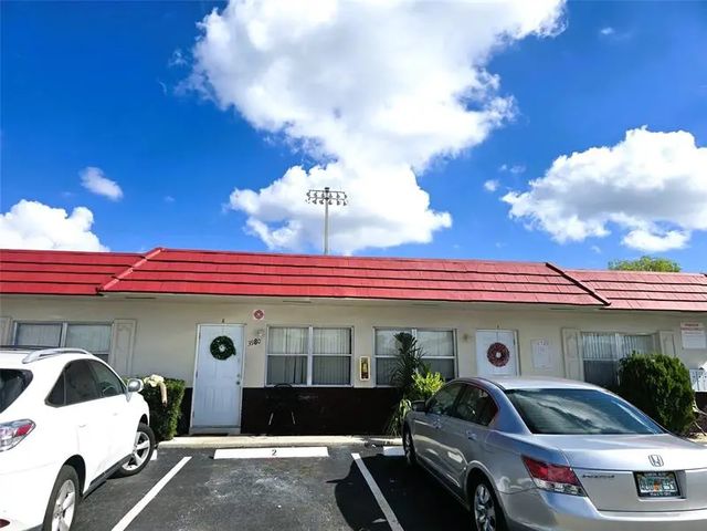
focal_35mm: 23
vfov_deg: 58.9
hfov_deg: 73.9
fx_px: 470
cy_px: 266
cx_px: 354
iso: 12
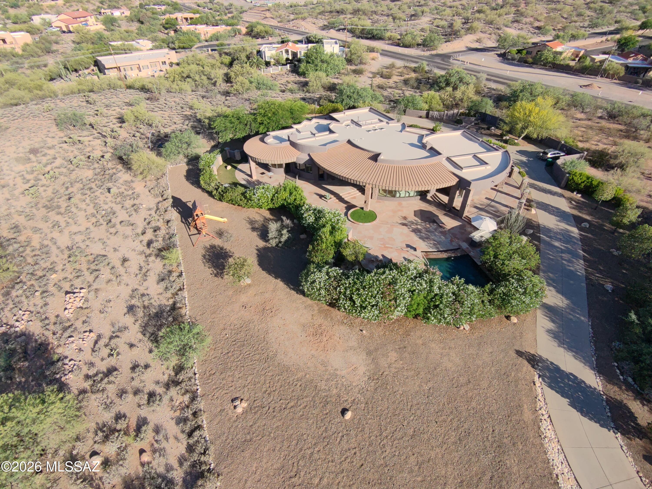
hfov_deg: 91.0
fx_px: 320
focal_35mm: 17
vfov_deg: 74.7
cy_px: 244
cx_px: 326
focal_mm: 17
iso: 100
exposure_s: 1/872
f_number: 2.8
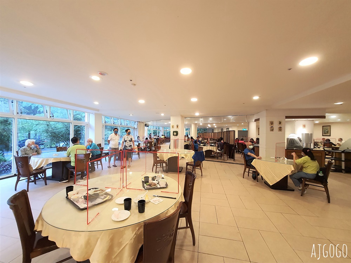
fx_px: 132
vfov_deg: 89.9
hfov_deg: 106.2
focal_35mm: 13
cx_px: 176
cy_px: 132
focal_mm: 1.74
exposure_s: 1/40
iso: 320
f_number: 2.2
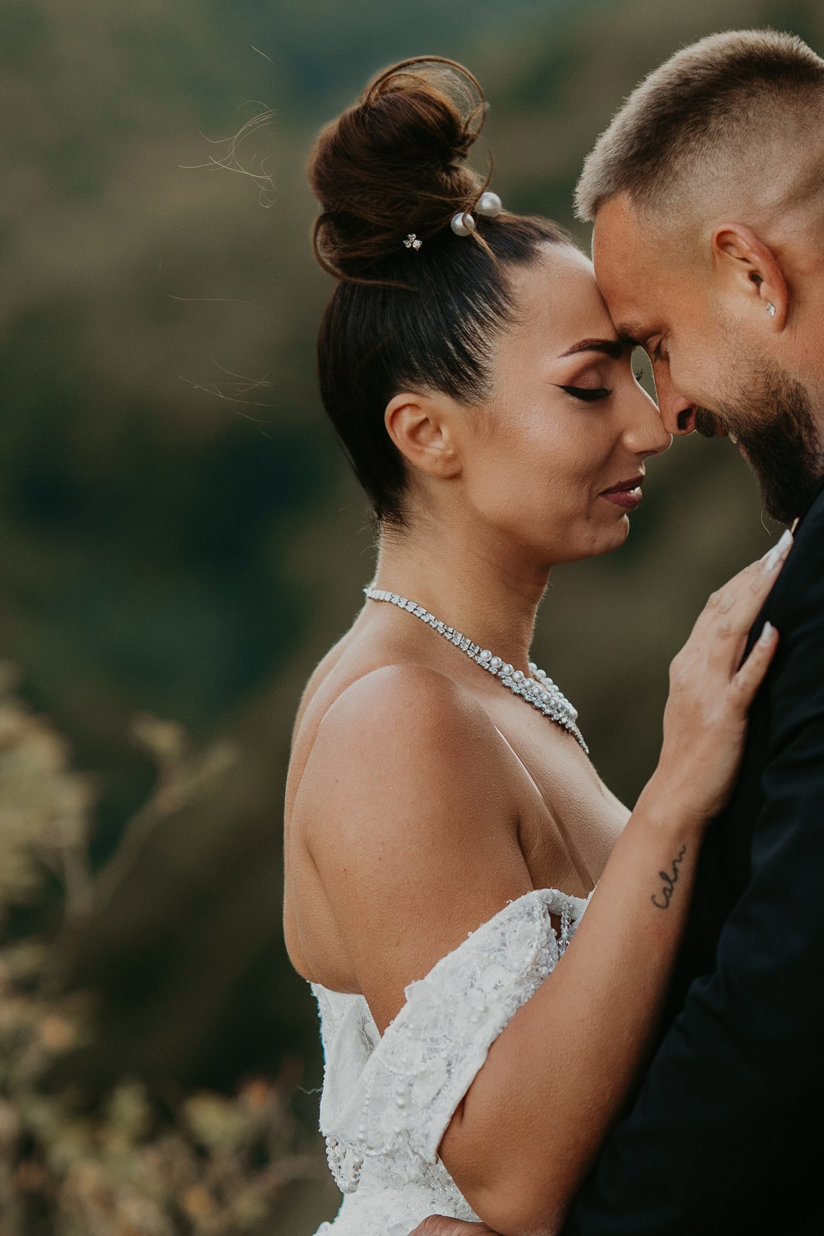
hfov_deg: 7.5
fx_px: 6316
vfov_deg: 11.2
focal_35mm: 184
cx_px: 637
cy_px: 803
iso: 320
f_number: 1.8
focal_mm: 85
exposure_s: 1/800
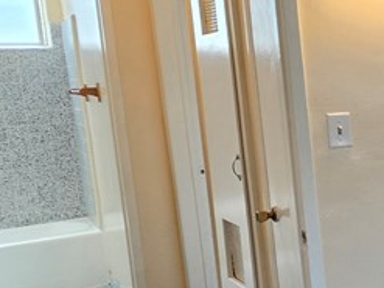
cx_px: 743
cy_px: 135
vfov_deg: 27.0
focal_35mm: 54
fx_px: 599
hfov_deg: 20.2
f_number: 1.9
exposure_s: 1/120
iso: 160
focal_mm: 2.2
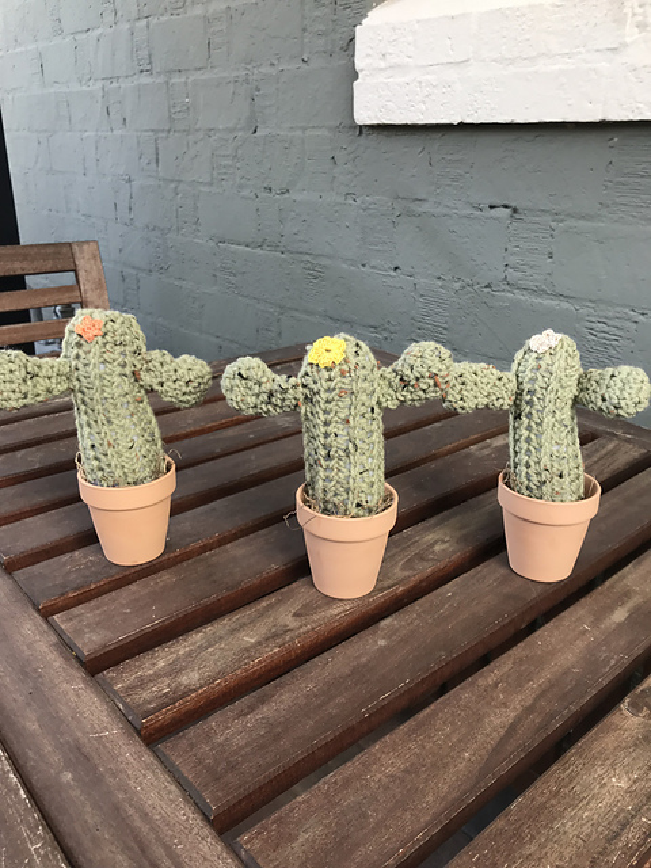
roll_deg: -0.7
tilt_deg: -20.1
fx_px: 702
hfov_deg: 49.7
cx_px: 326
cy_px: 434
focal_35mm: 28
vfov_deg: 63.4
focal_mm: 3.99
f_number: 1.8
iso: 32
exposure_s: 1/120
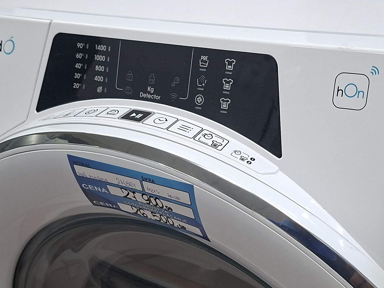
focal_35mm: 57
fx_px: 632
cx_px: 218
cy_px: 181
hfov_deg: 33.7
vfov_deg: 25.6
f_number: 1.8
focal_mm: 5.54
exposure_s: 1/100
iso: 200
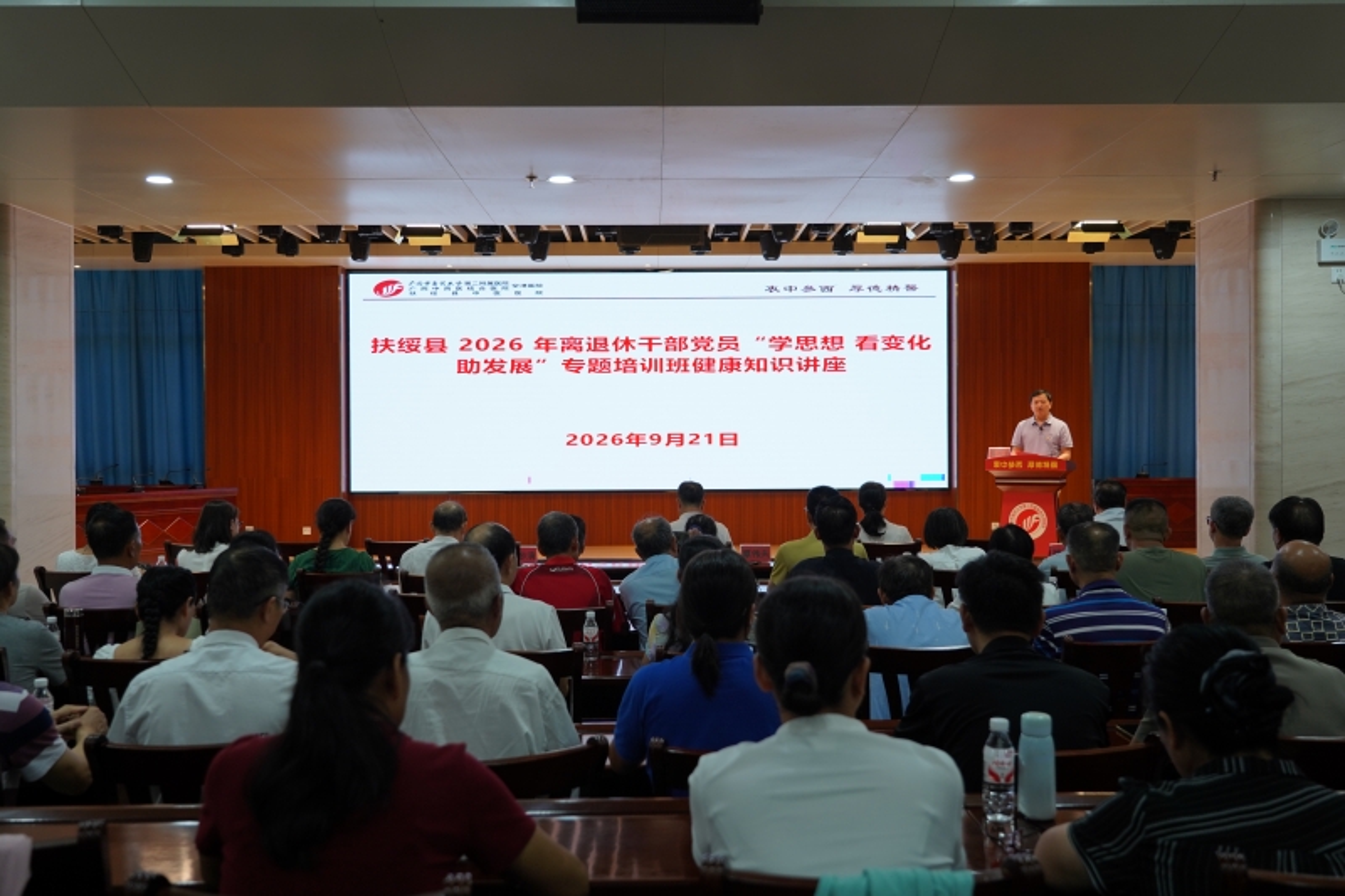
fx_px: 1158
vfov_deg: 42.3
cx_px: 672
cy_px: 448
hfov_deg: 60.3
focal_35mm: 31
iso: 320
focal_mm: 31
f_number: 4
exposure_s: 1/60
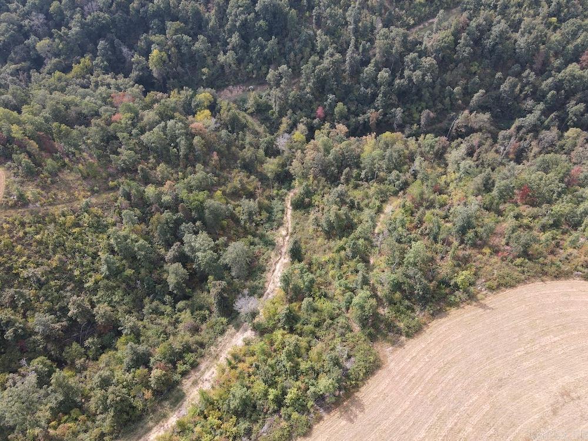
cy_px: 220
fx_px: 408
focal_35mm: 24
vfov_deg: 56.8
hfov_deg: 71.6
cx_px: 294
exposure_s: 1/15
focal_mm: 4.5
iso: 120
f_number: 2.8
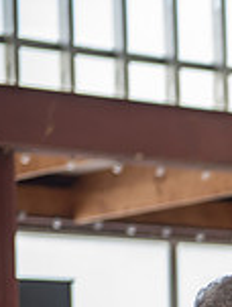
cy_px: 391
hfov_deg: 5.6
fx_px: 2296
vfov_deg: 7.6
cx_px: 580
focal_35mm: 258
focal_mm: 70
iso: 400
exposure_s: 1/250
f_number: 2.8
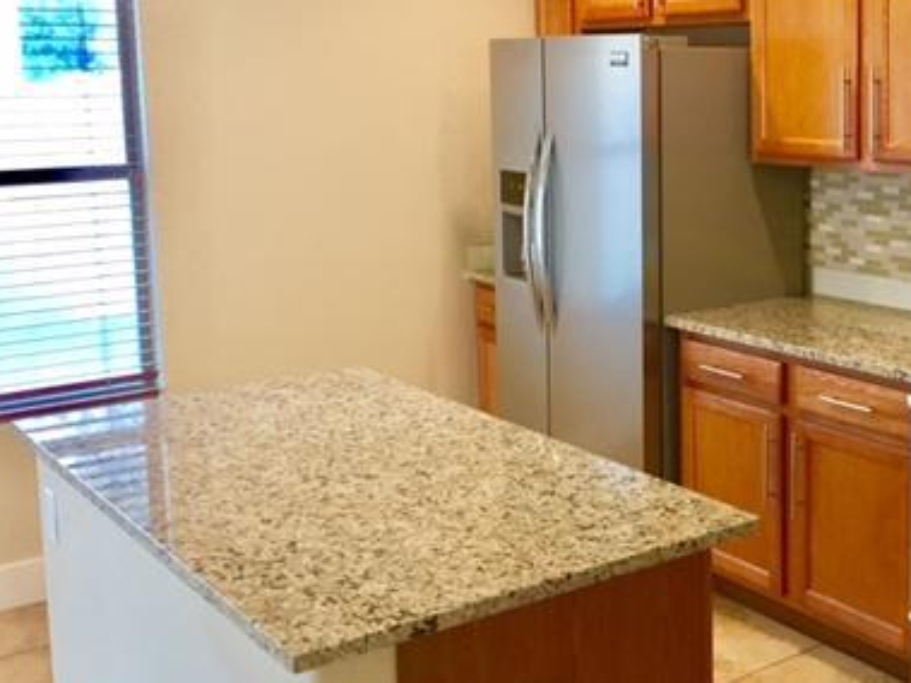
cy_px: 250
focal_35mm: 49
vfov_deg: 29.5
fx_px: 1289
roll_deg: +0.1
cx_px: 745
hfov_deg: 37.4
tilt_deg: -10.5
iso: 100
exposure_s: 1/30
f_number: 2.2
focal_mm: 4.15
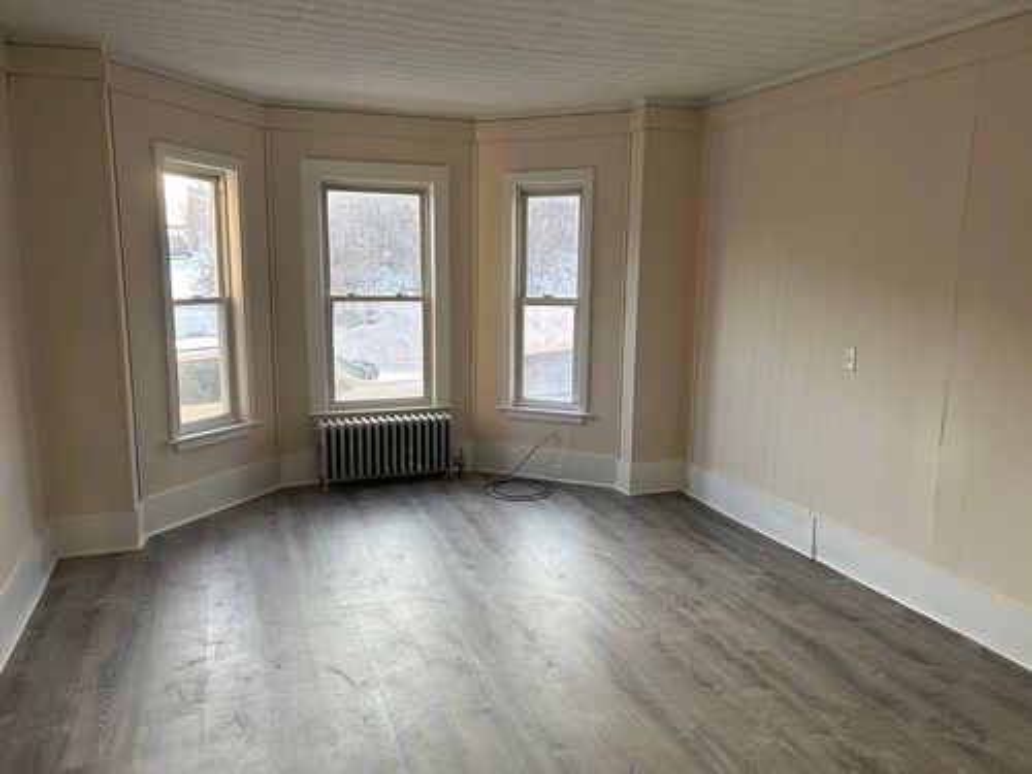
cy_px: 387
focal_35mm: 26
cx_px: 516
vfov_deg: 53.1
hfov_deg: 67.3
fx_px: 775
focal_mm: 5.7
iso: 64
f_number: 1.5
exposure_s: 1/121
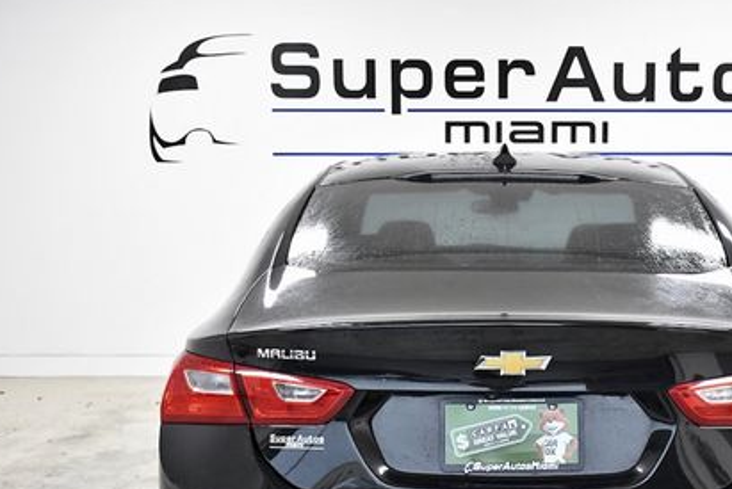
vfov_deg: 24.0
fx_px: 1140
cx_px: 515
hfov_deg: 35.1
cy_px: 355
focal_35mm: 56
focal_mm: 24
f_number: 4.5
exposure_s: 1/320
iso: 2500
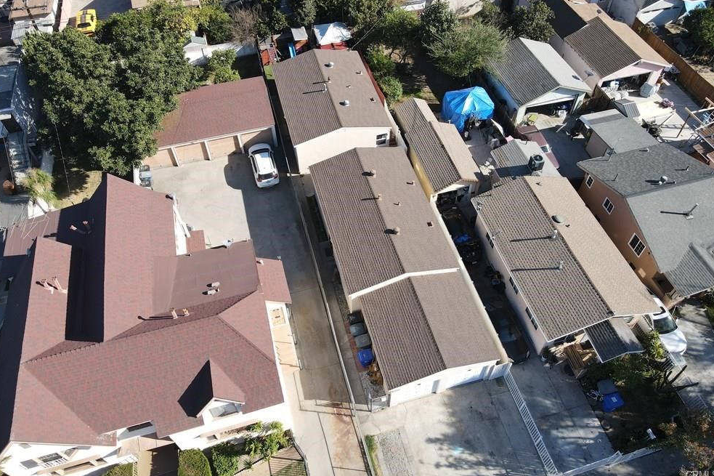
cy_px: 203
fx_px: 516
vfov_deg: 49.4
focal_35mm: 26
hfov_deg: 69.4
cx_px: 351
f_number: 2.8
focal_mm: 4.5
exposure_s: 1/320
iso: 100
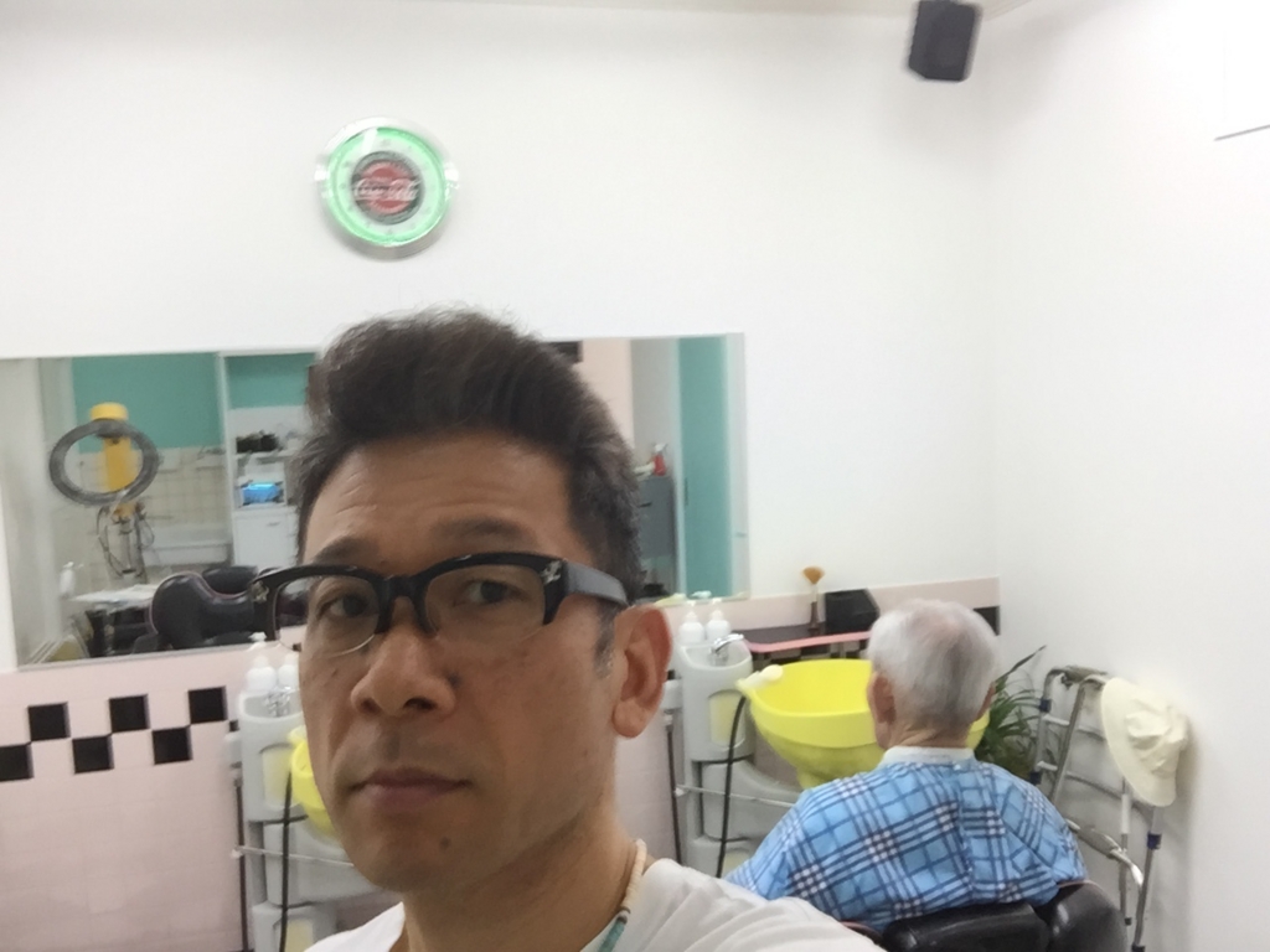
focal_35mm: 31
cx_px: 635
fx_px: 1137
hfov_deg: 58.4
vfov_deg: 45.4
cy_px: 476
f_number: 2.2
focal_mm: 2.65
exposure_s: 1/30
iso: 50
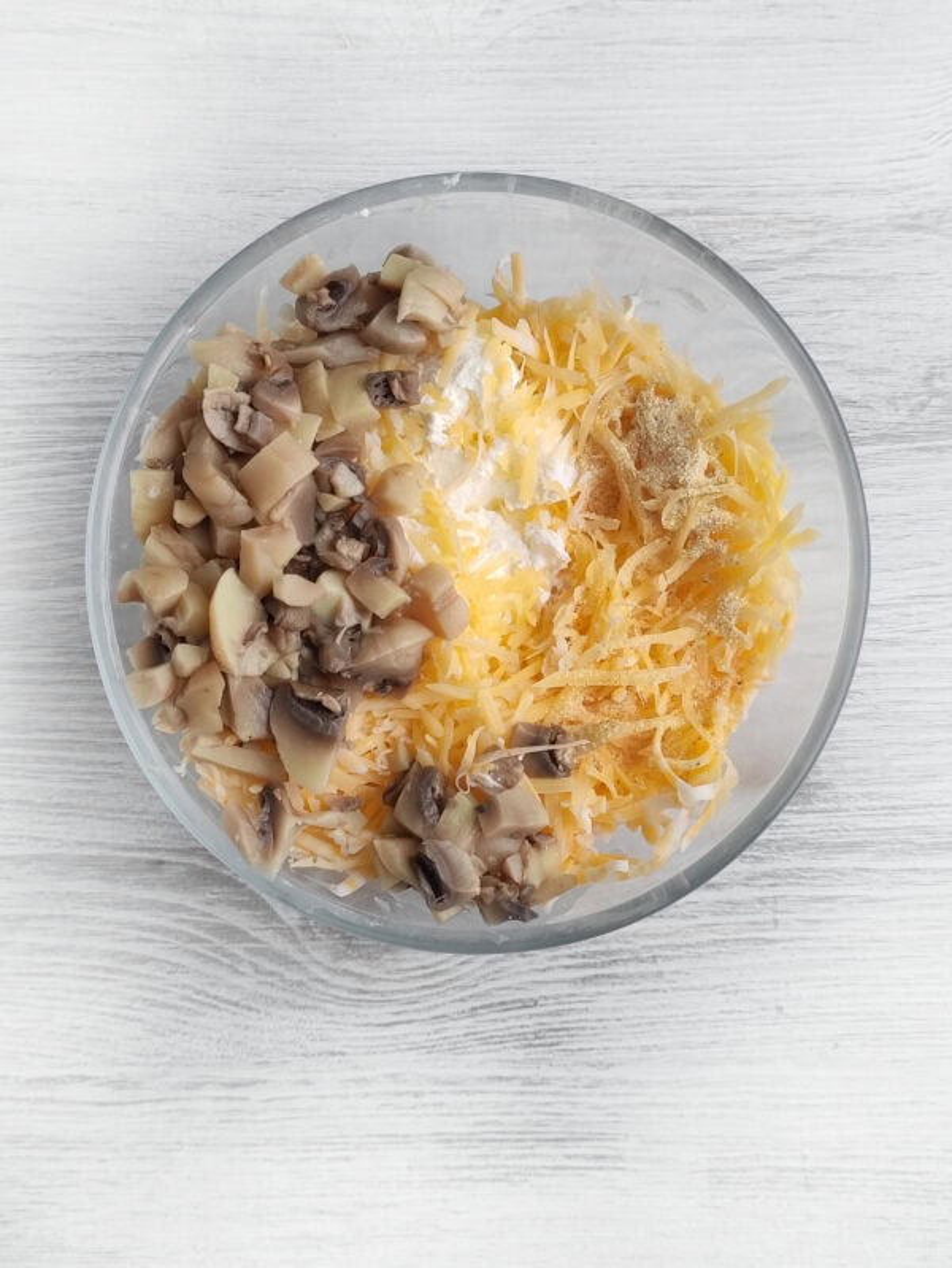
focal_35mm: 25
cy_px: 634
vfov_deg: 69.4
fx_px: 916
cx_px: 476
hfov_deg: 54.9
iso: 56
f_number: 1.9
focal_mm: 5.4
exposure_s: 1/120
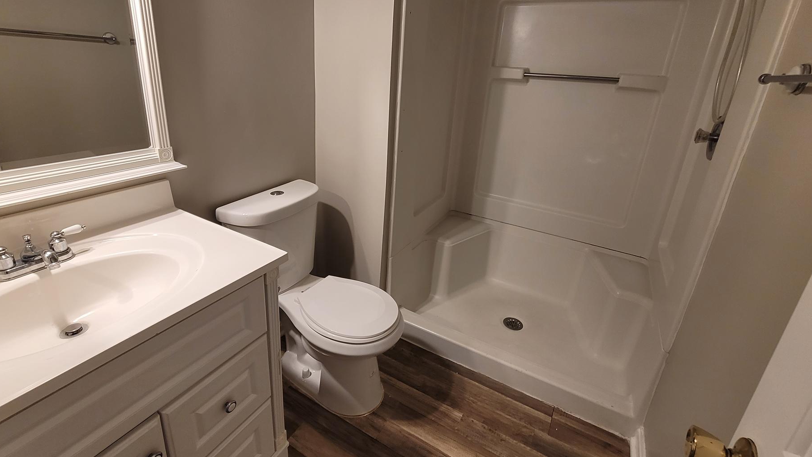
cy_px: 185
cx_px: 389
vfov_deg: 66.5
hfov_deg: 99.3
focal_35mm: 16
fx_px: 345
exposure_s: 1/60
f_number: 2.2
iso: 125
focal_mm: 2.2
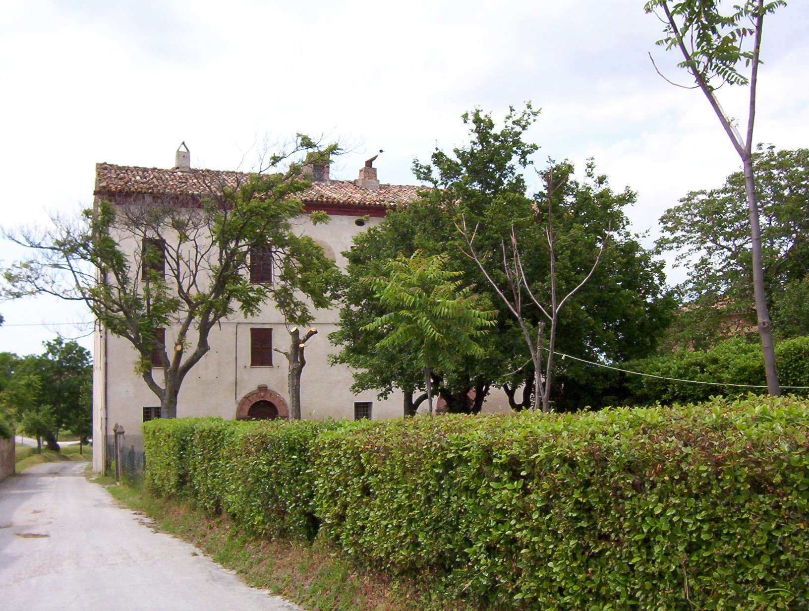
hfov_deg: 51.2
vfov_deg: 39.8
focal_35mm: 36
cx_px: 404
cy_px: 306
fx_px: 843
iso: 100
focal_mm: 5.54
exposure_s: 1/453
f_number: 5.24
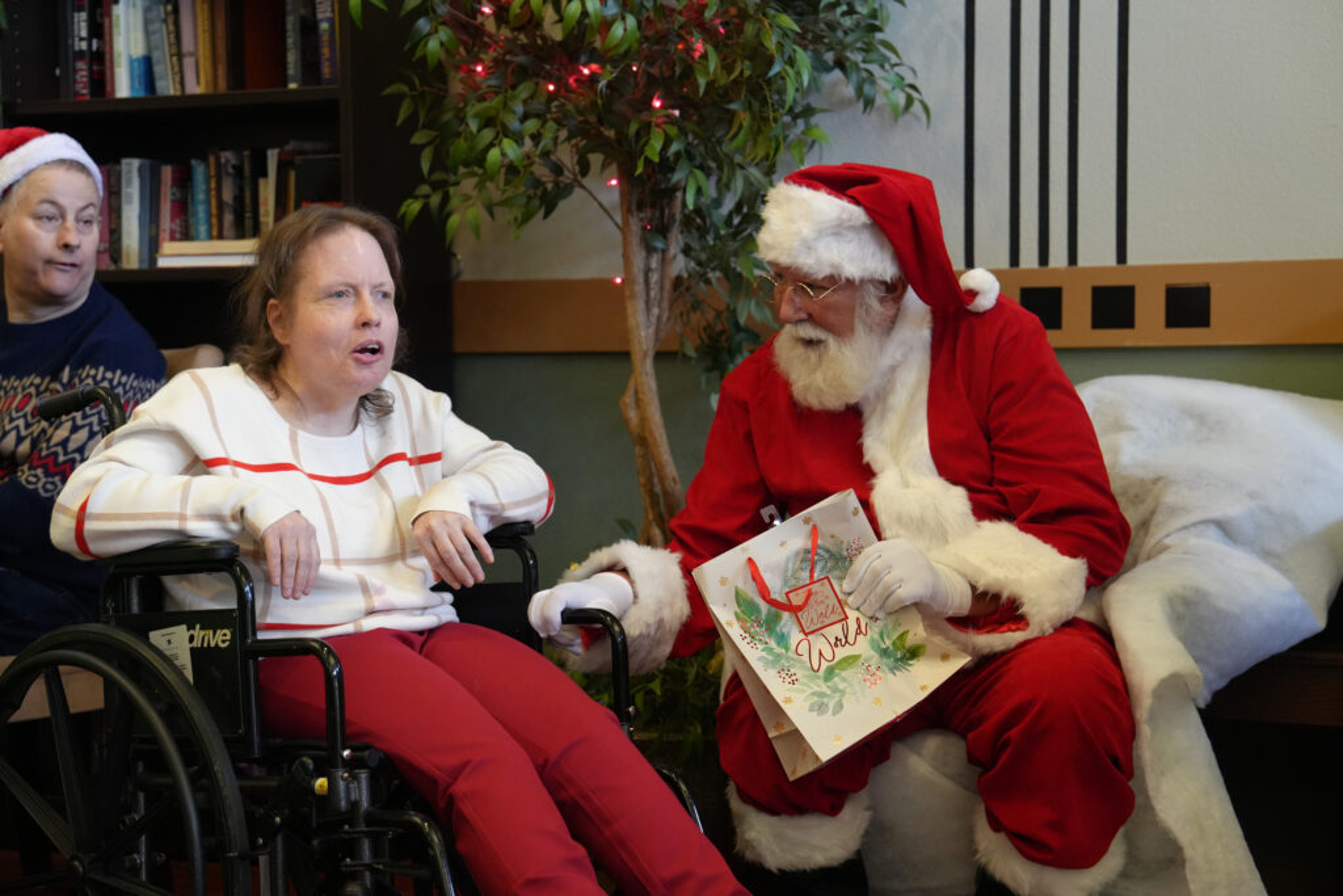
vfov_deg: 19.5
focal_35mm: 70
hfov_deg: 28.8
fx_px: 2612
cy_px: 448
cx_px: 672
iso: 5000
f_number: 4
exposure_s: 1/160
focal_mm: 70
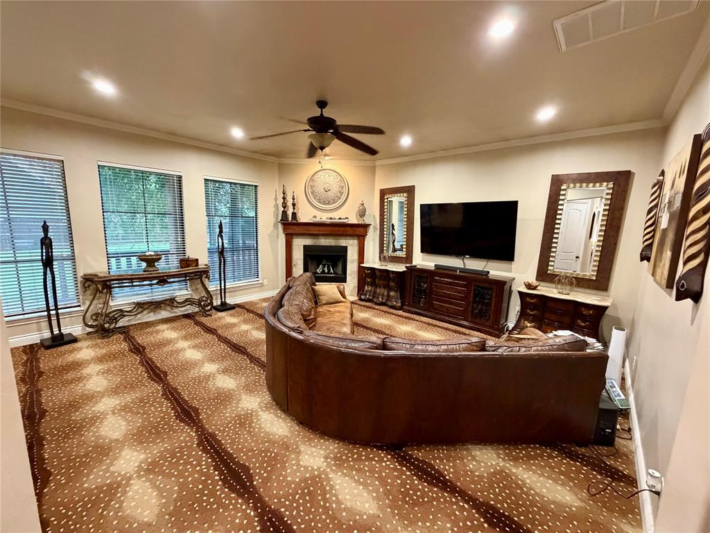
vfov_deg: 85.7
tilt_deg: -9.1
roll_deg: -1.2
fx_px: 287
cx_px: 355
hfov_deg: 102.1
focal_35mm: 14
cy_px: 266
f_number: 2.2
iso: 800
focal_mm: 2.22
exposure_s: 1/60
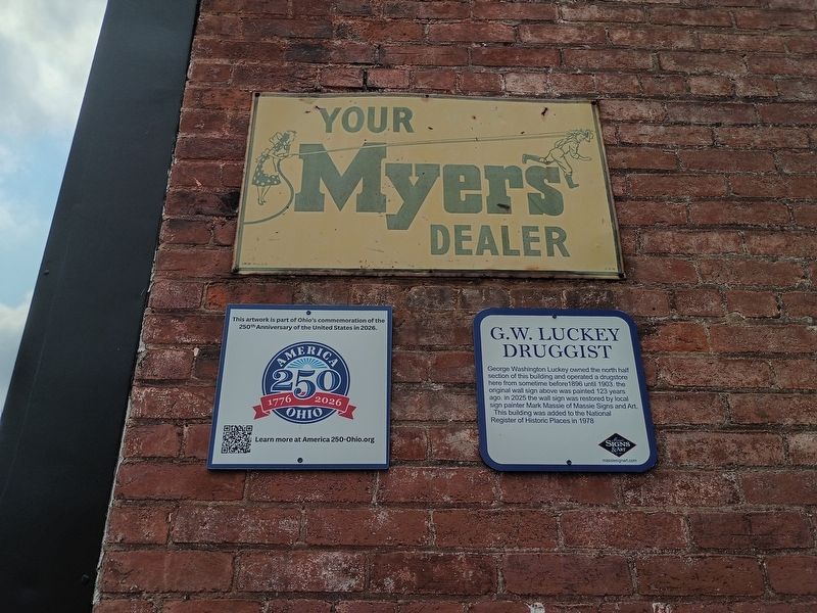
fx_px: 684
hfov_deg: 61.7
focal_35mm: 29
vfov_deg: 48.2
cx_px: 408
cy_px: 306
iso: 100
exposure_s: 1/758
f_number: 1.8
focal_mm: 4.27
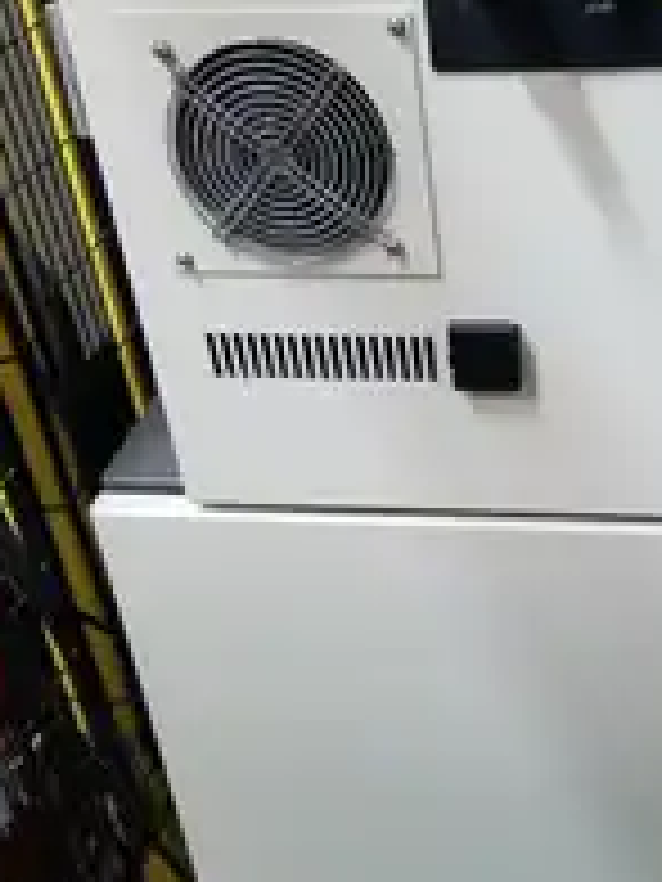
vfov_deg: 36.1
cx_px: 536
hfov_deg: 27.0
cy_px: 486
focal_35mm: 53
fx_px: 1351
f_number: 1.7
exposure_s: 1/17
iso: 200
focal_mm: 4.2
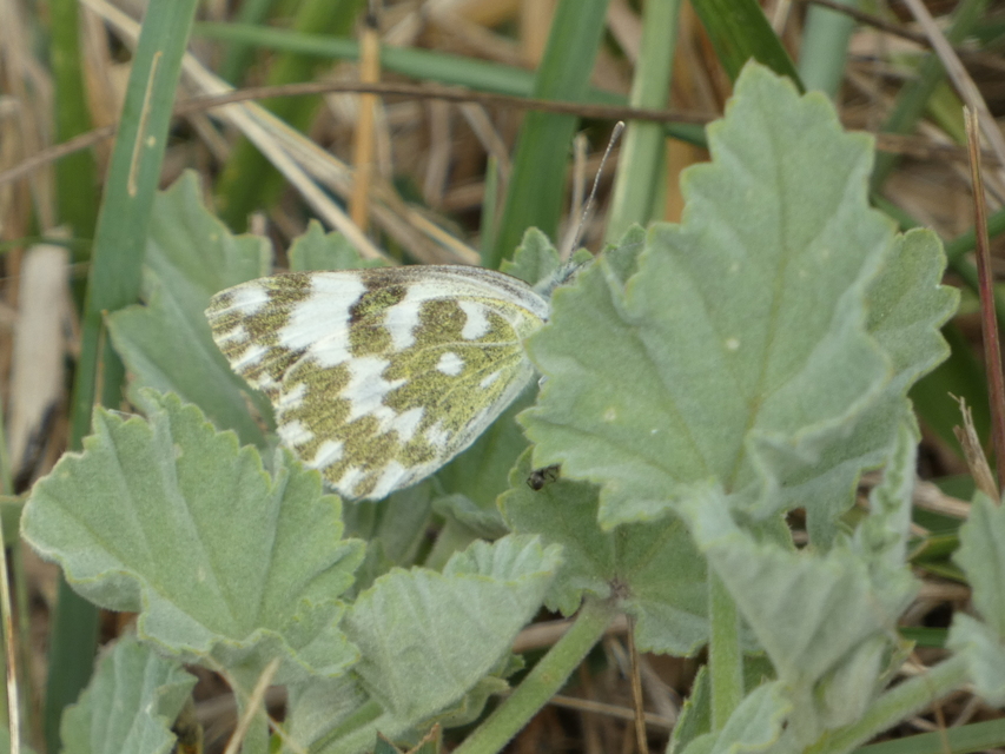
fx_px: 26627
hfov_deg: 2.2
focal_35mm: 917
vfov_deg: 1.6
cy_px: 377
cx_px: 502
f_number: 5.6
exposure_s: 1/125
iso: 100
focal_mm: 164.2
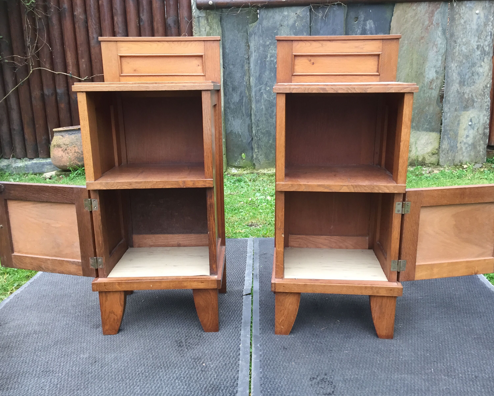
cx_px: 251
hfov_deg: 57.2
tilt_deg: -14.8
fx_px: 453
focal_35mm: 31
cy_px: 197
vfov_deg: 47.1
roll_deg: +1.4
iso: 50
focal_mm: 4.15
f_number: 2.2
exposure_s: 1/33
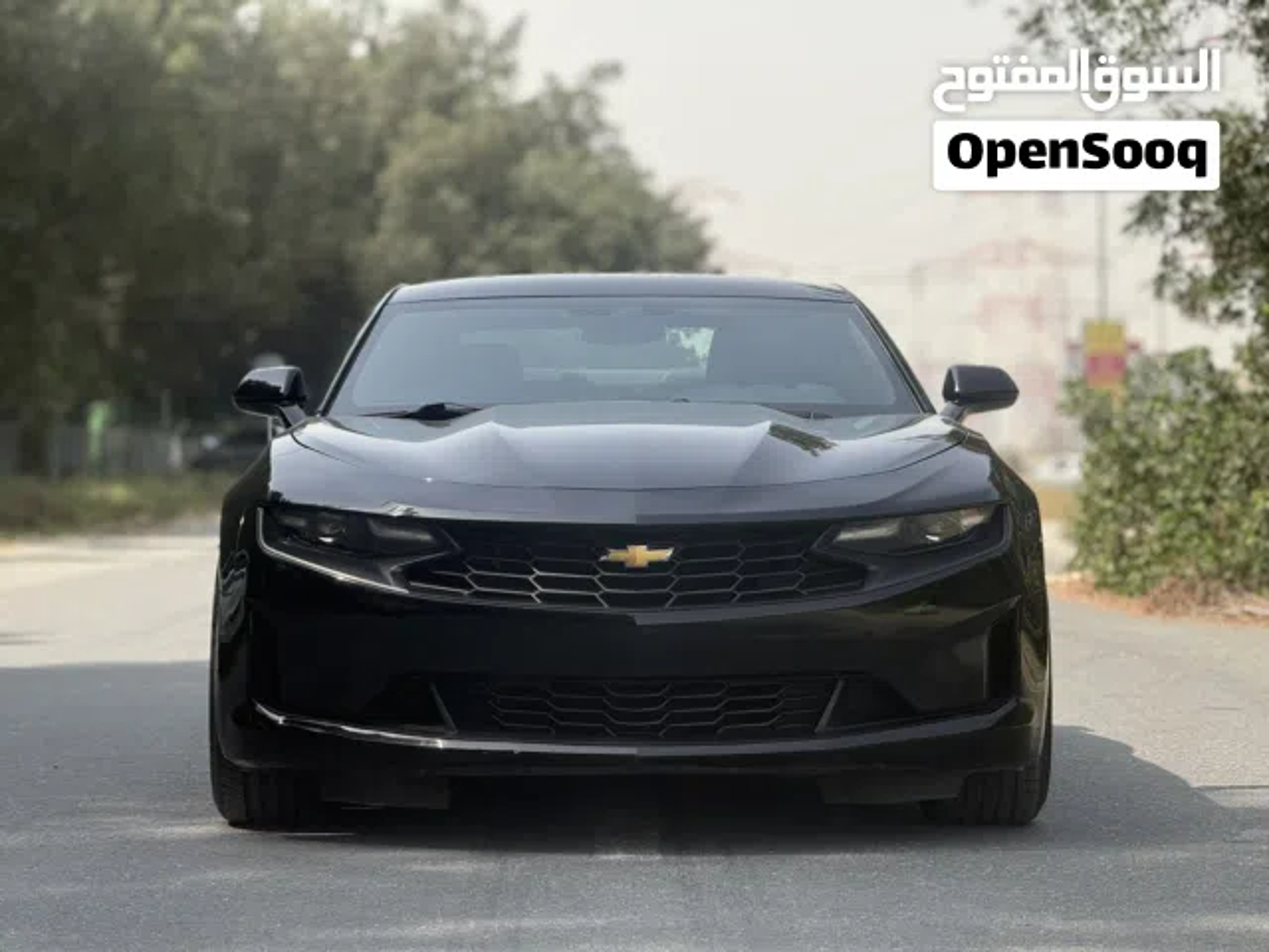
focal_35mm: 120
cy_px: 476
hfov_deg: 16.4
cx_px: 634
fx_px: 4399
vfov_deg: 12.3
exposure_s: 1/1130
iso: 64
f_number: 2.8
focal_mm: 15.66
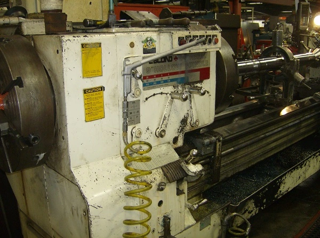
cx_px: 160
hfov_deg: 51.5
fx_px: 332
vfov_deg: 39.5
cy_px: 119
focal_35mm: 36
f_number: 2.8
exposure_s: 1/60
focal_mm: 6
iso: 200
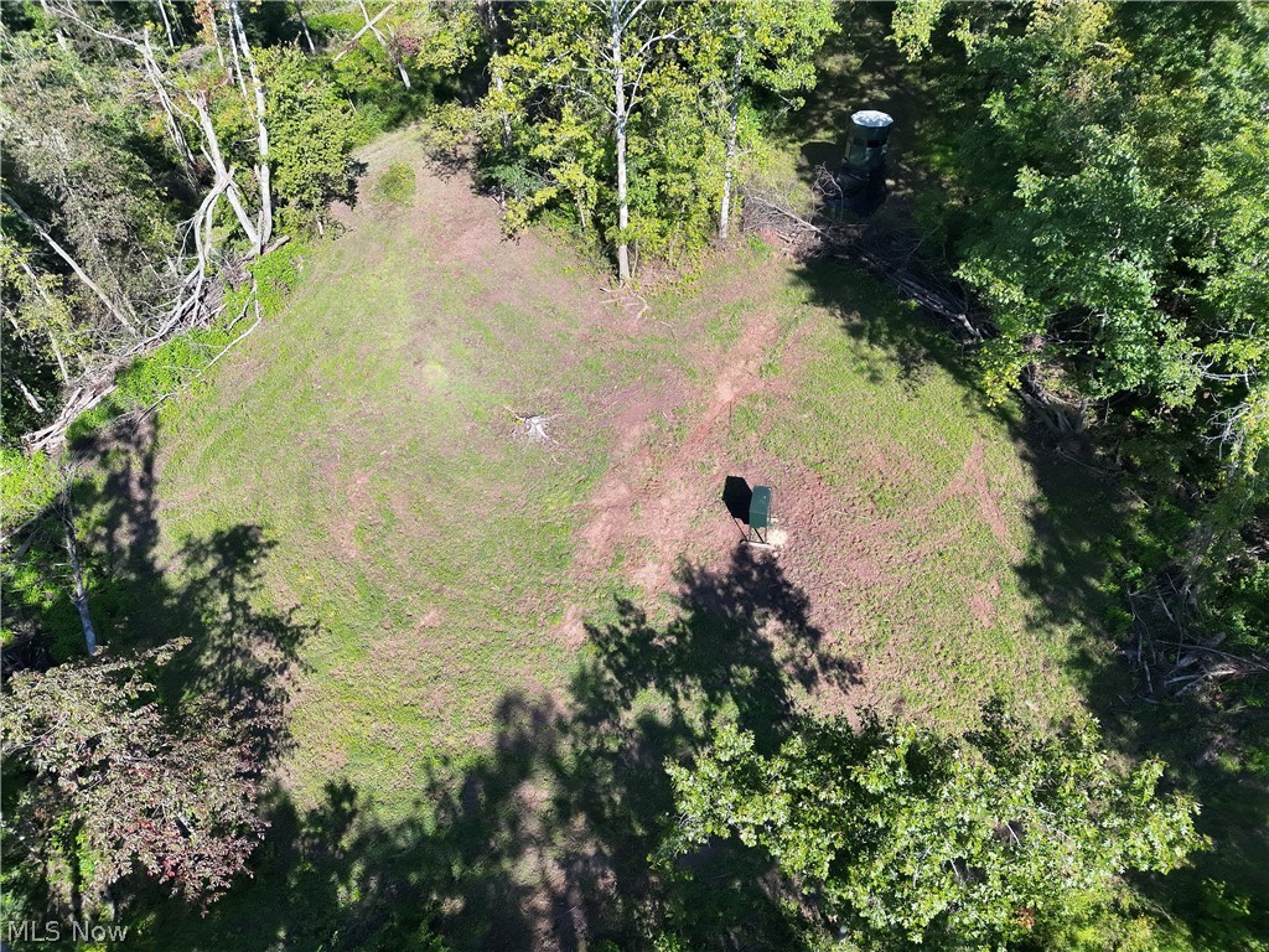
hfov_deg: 71.6
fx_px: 880
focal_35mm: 24
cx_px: 634
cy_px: 476
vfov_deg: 56.8
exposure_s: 1/3000
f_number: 1.7
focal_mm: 6.72
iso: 210
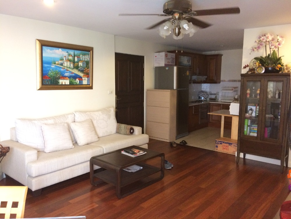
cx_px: 146
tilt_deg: -6.8
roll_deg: +0.0
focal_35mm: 29
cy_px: 110
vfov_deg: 48.2
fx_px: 244
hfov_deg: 61.7
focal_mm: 4.15
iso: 320
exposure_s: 1/33
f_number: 2.2
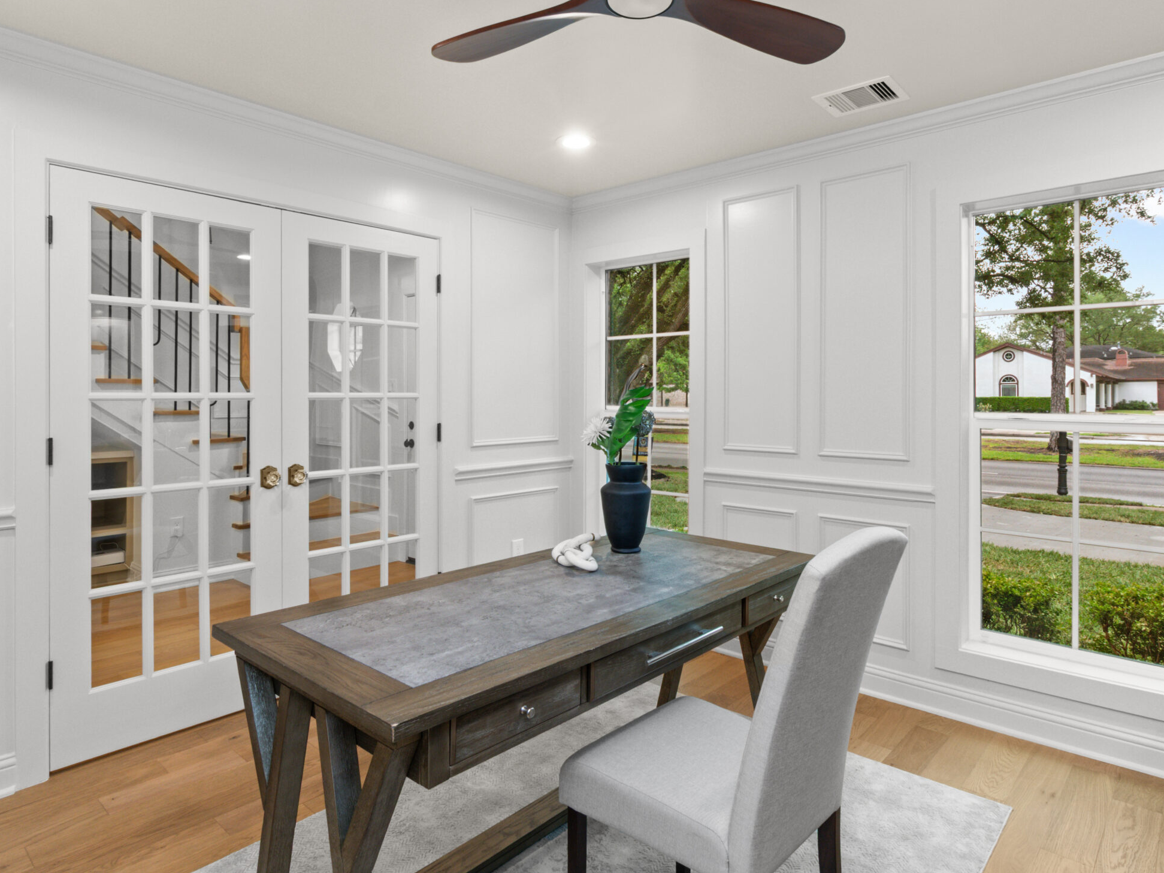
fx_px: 639
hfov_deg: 84.6
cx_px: 615
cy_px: 387
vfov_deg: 68.5
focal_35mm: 19
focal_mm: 10
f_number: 11
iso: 320
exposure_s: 1/2
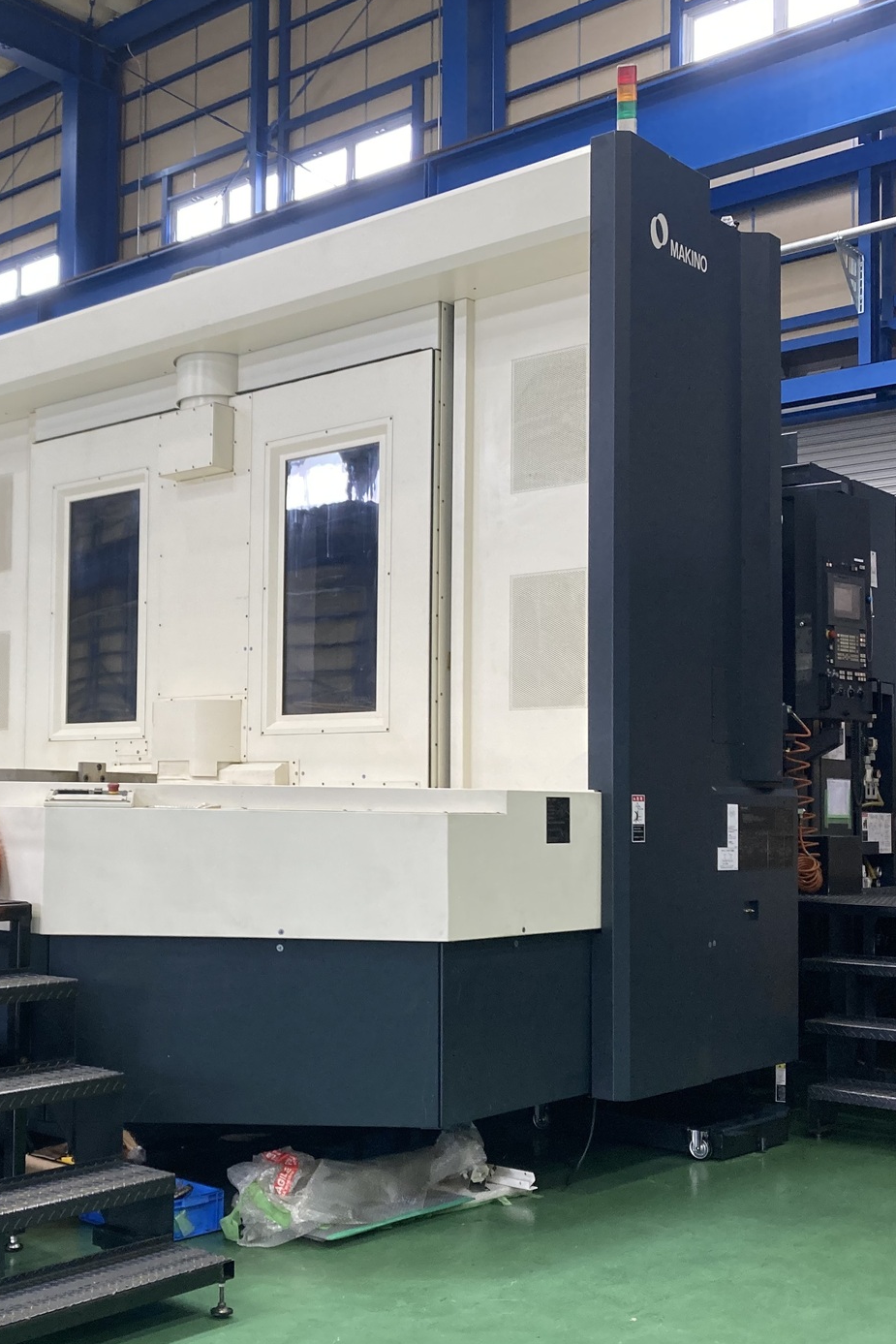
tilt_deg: +3.2
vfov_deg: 46.4
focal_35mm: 42
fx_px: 1567
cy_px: 715
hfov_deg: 31.2
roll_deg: -2.1
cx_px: 199
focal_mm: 3.99
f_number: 1.8
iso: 80
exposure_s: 1/121
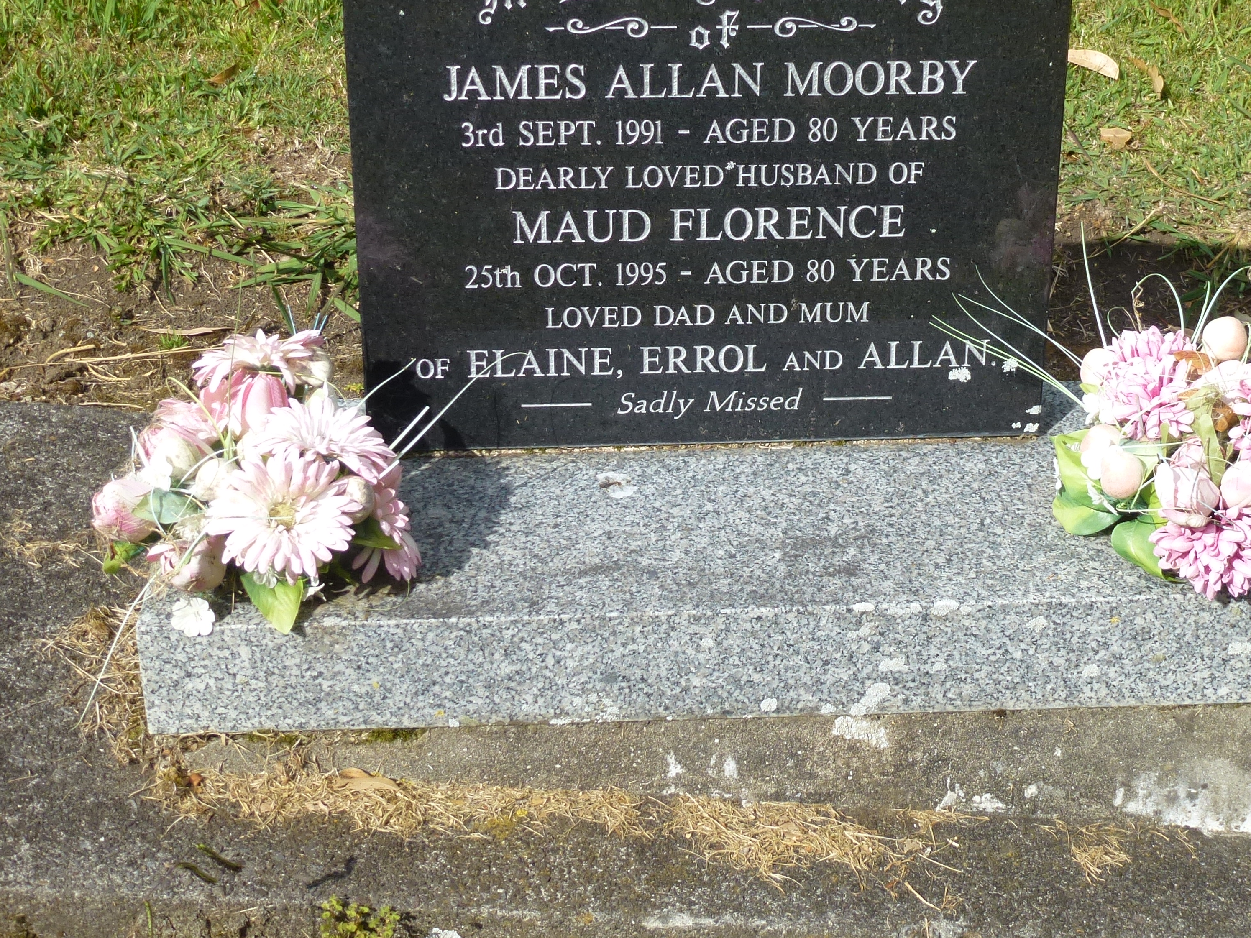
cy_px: 411
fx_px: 2349
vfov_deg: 22.6
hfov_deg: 29.7
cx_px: 754
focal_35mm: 65
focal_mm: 8
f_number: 4
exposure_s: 1/800
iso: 100
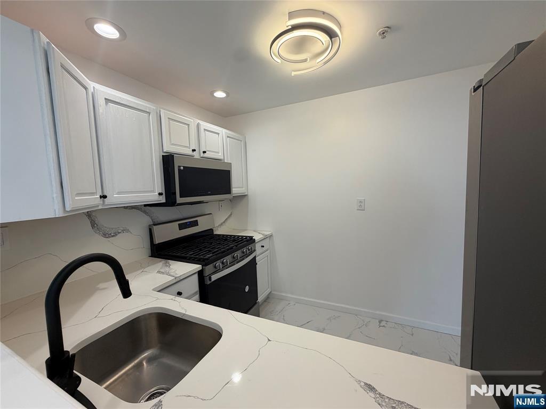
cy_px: 204
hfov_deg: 102.1
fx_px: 221
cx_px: 273
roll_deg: +3.4
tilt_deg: -5.1
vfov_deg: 85.7
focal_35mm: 14
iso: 100
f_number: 2.2
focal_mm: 2.22
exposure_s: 1/120
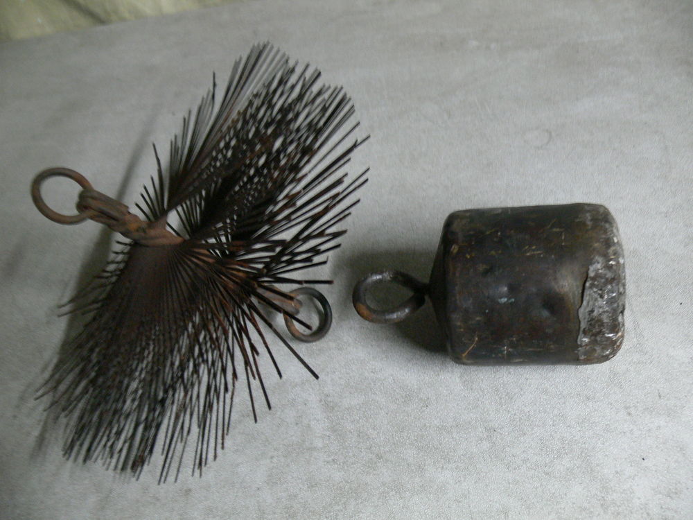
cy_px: 260
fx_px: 701
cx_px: 346
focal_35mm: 35
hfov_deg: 52.6
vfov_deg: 40.7
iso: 200
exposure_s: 1/6
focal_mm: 7.4
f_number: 2.8
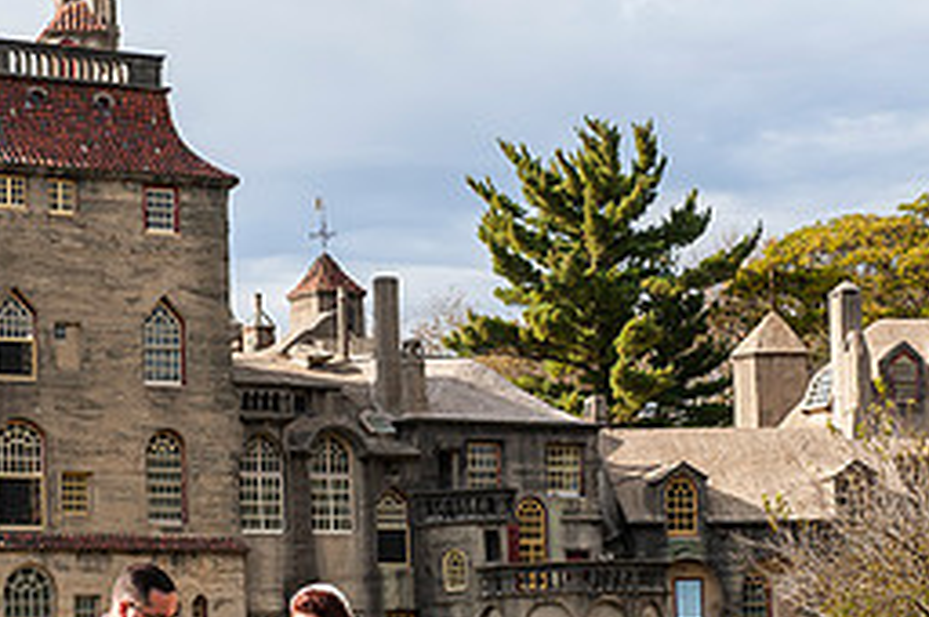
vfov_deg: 10.0
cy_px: 639
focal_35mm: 136
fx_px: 3505
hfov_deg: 15.1
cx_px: 363
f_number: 5.6
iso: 200
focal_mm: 60
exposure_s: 1/640
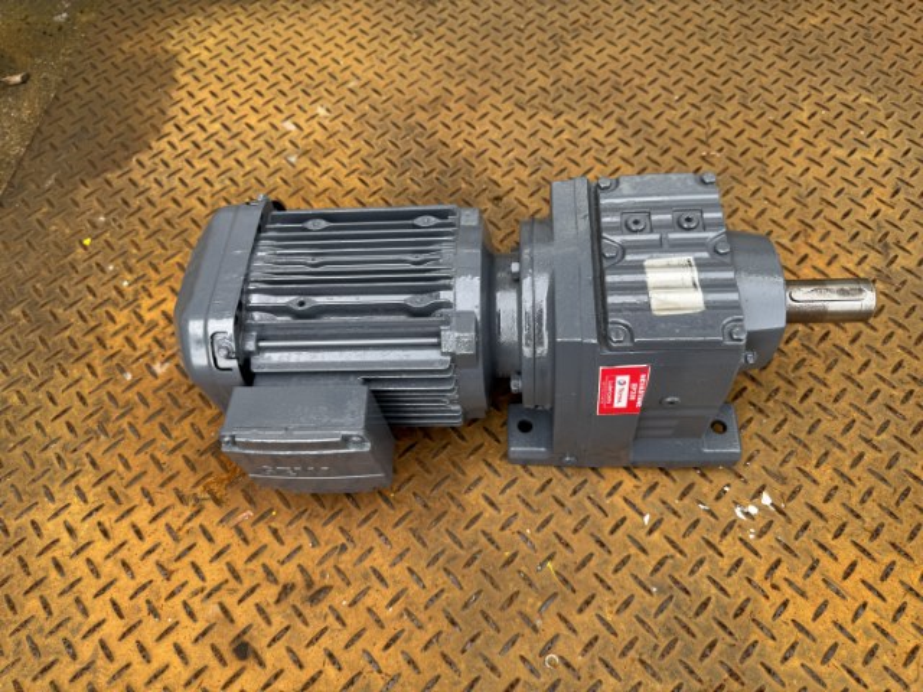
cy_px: 346
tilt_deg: -57.8
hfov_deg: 71.6
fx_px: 640
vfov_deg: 56.8
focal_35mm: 24
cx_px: 462
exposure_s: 1/558
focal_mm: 6.76
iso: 80
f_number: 1.78
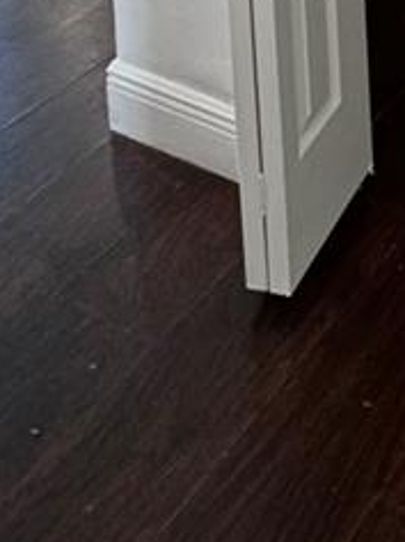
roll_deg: +2.0
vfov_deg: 19.4
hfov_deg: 19.6
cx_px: 474
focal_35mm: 71
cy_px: -473
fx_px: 1111
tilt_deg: -5.8
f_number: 2.2
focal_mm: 2.22
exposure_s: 1/60
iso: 500
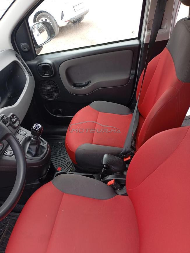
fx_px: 204
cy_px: 126
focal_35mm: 28
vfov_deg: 63.4
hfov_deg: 49.9
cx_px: 95
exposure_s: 1/50
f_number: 1.8
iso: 113
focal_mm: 4.27
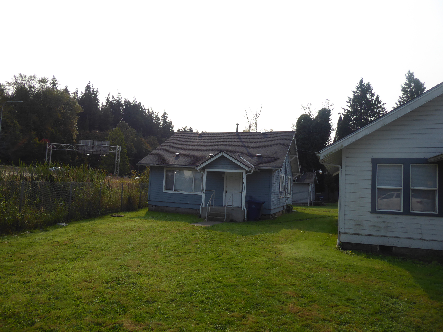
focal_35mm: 24
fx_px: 307
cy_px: 166
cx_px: 222
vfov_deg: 56.8
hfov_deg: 71.6
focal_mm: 4.3
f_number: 3.3
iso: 80
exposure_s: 1/1000
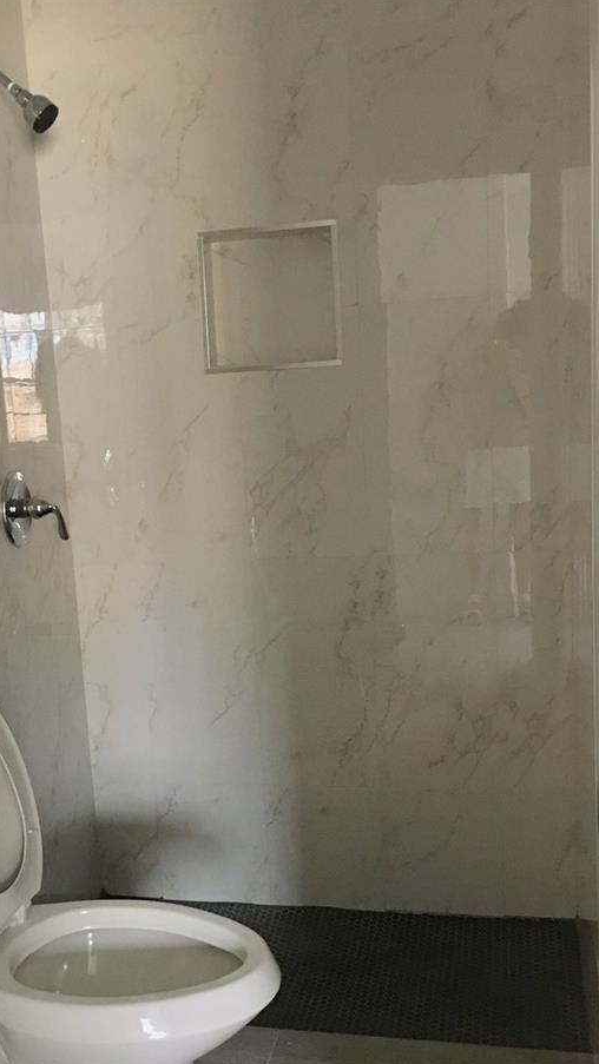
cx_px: 206
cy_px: 606
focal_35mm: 42
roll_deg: +3.5
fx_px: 1186
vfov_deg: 48.2
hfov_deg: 28.2
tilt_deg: -10.3
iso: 100
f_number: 2.2
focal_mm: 4.15
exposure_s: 1/10
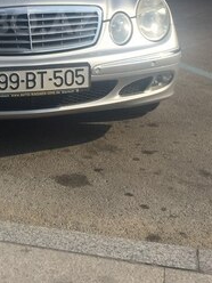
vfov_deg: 31.5
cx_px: 7
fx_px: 474
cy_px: 22
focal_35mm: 58
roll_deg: +2.6
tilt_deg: -4.6
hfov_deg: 24.2
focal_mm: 4.15
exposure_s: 1/2326
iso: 32
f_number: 2.2
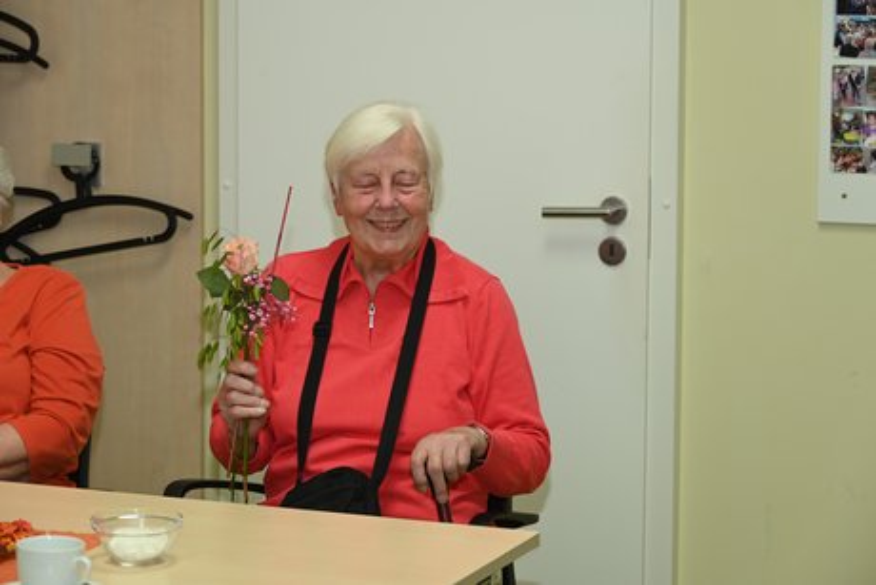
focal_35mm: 105
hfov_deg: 19.5
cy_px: 292
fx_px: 2556
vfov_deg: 13.1
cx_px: 438
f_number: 6.3
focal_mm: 105
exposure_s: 1/60
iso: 1000
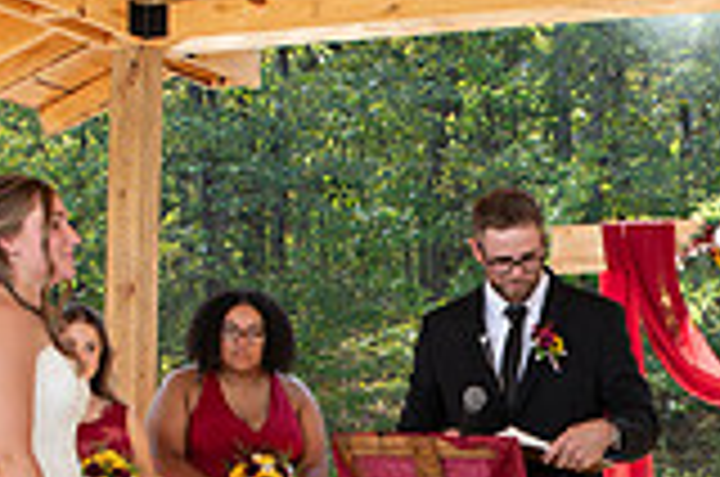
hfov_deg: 19.9
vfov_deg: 13.3
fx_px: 1996
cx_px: 704
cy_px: 544
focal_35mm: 100
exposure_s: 1/200
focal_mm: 24
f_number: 4.5
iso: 320
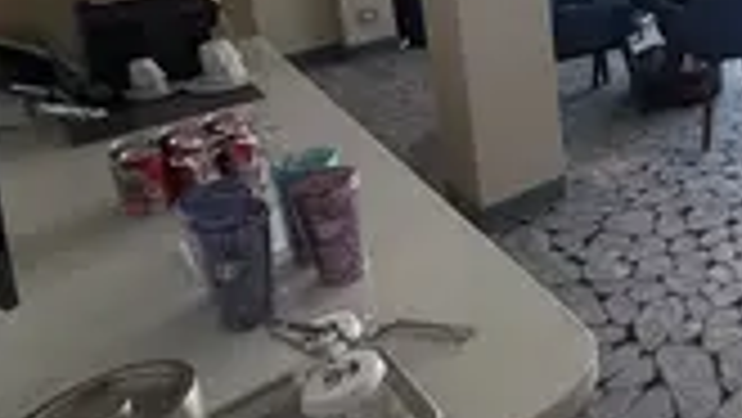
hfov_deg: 39.6
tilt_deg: -13.0
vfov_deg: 28.9
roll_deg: -1.6
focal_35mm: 37
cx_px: 881
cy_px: -45
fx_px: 728
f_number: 2.2
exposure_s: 1/121
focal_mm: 2.22
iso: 100
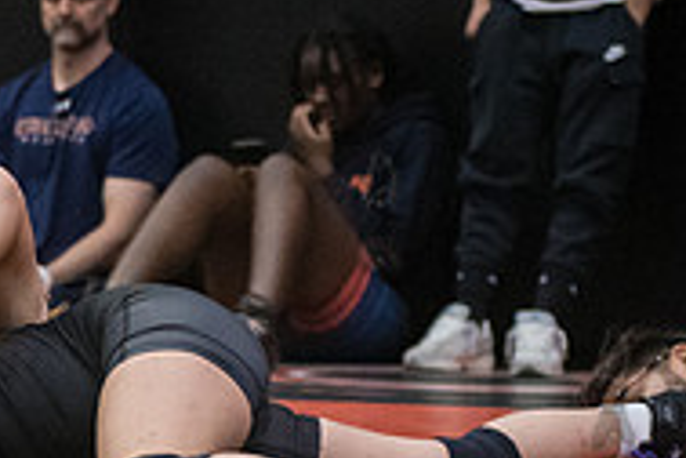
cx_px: -377
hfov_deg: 6.5
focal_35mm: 313
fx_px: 5964
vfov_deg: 4.4
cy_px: 454
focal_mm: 80
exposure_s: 1/400
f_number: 3.5
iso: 8000
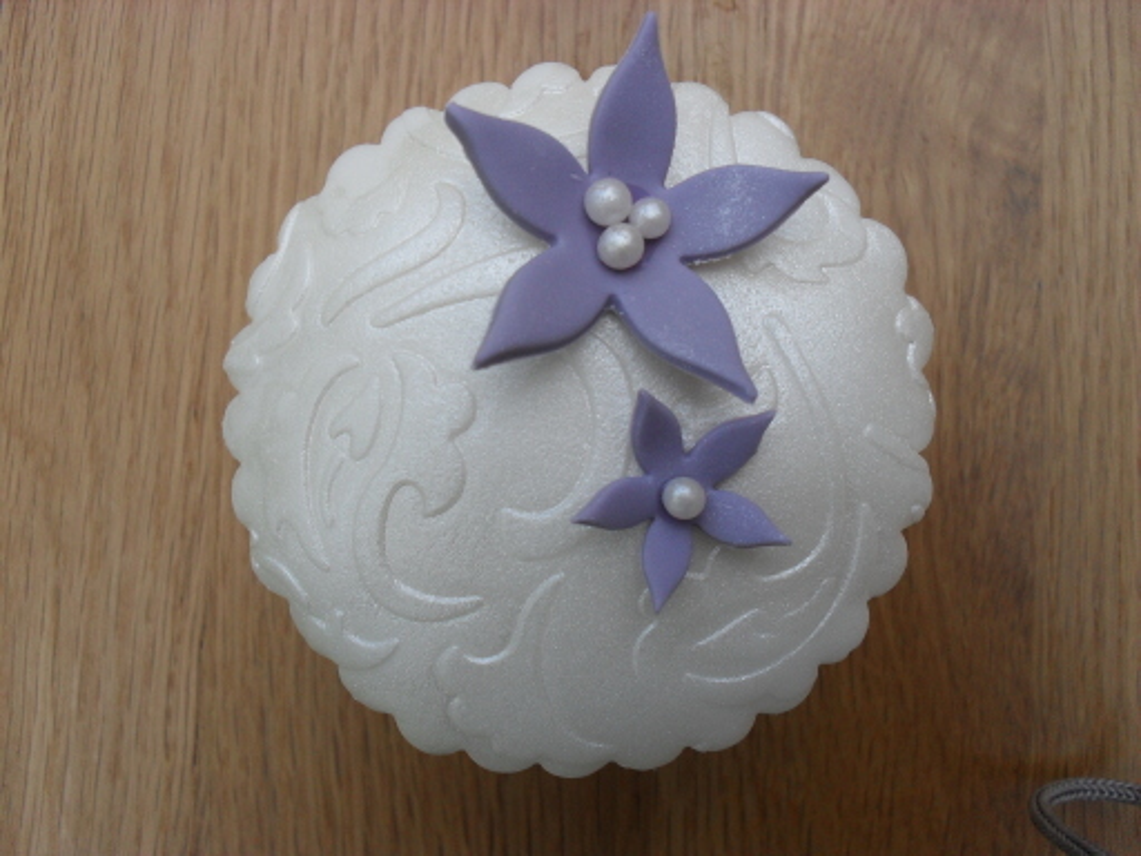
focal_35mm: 35
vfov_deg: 40.7
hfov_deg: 52.6
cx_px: 570
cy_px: 428
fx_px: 1154
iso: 100
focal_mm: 6.3
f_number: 3.2
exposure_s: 1/350
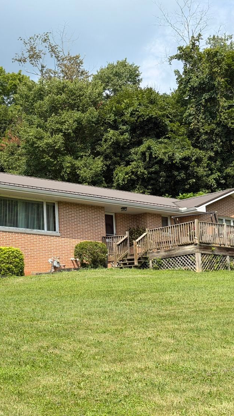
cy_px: 208
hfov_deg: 17.2
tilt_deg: +10.2
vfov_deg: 30.2
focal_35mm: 70
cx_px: 75
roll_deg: +2.4
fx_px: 773
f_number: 1.78
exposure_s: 1/3096
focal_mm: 6.76
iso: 64
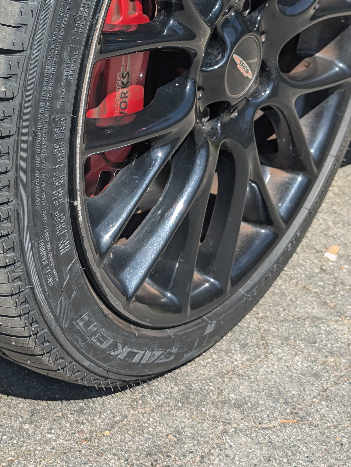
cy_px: 174
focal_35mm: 76
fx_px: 1028
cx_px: 118
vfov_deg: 25.6
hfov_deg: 19.3
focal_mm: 6.81
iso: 46
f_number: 1.85
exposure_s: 1/1520
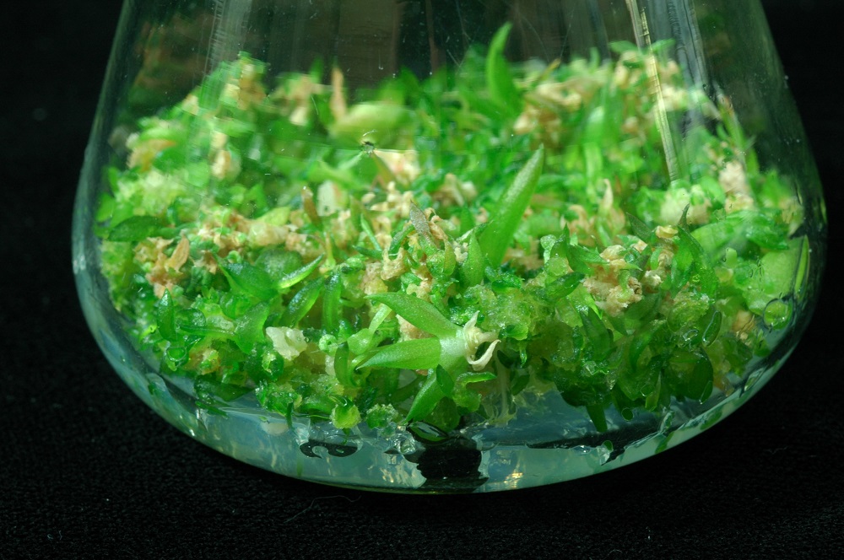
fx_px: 2107
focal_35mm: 90
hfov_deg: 22.6
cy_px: 280
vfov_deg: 15.1
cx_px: 422
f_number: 22
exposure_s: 3
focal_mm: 60
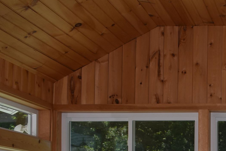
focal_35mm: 87
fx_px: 546
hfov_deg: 21.6
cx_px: 274
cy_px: 209
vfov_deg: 14.8
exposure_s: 1/200
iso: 100
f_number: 7.1
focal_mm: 20
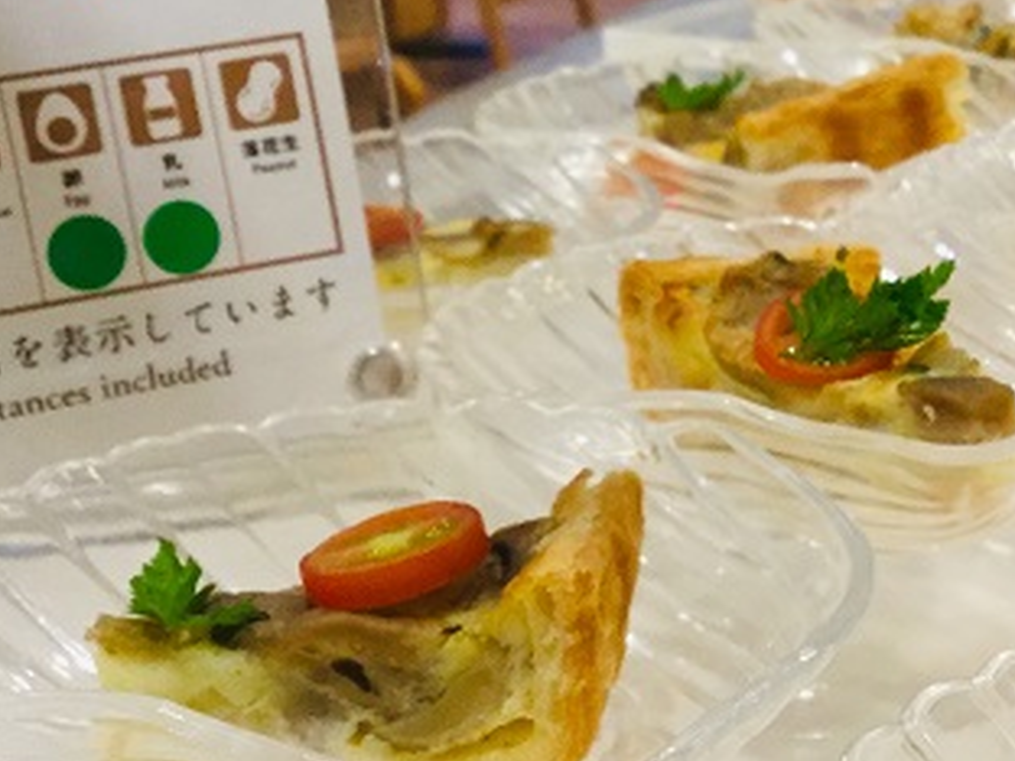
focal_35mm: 81
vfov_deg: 18.2
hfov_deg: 23.7
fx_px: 2375
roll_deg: +2.4
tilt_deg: -19.2
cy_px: 337
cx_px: 838
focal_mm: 3.3
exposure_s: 1/33
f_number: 2.4
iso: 40
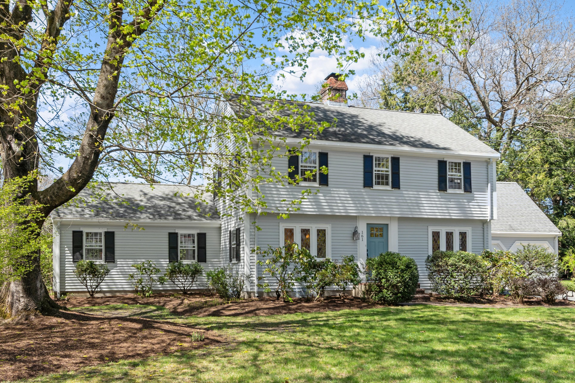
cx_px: 295
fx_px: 543
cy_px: 192
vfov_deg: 38.9
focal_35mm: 34
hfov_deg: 55.8
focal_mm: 22
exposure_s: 1/80
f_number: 8
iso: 100
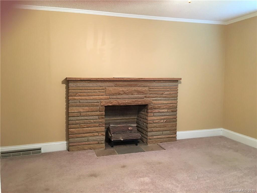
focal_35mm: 29
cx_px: 128
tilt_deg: -4.0
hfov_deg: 61.7
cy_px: 96
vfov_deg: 48.2
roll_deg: -0.4
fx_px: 215
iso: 100
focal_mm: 4.15
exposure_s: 1/15
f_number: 2.2
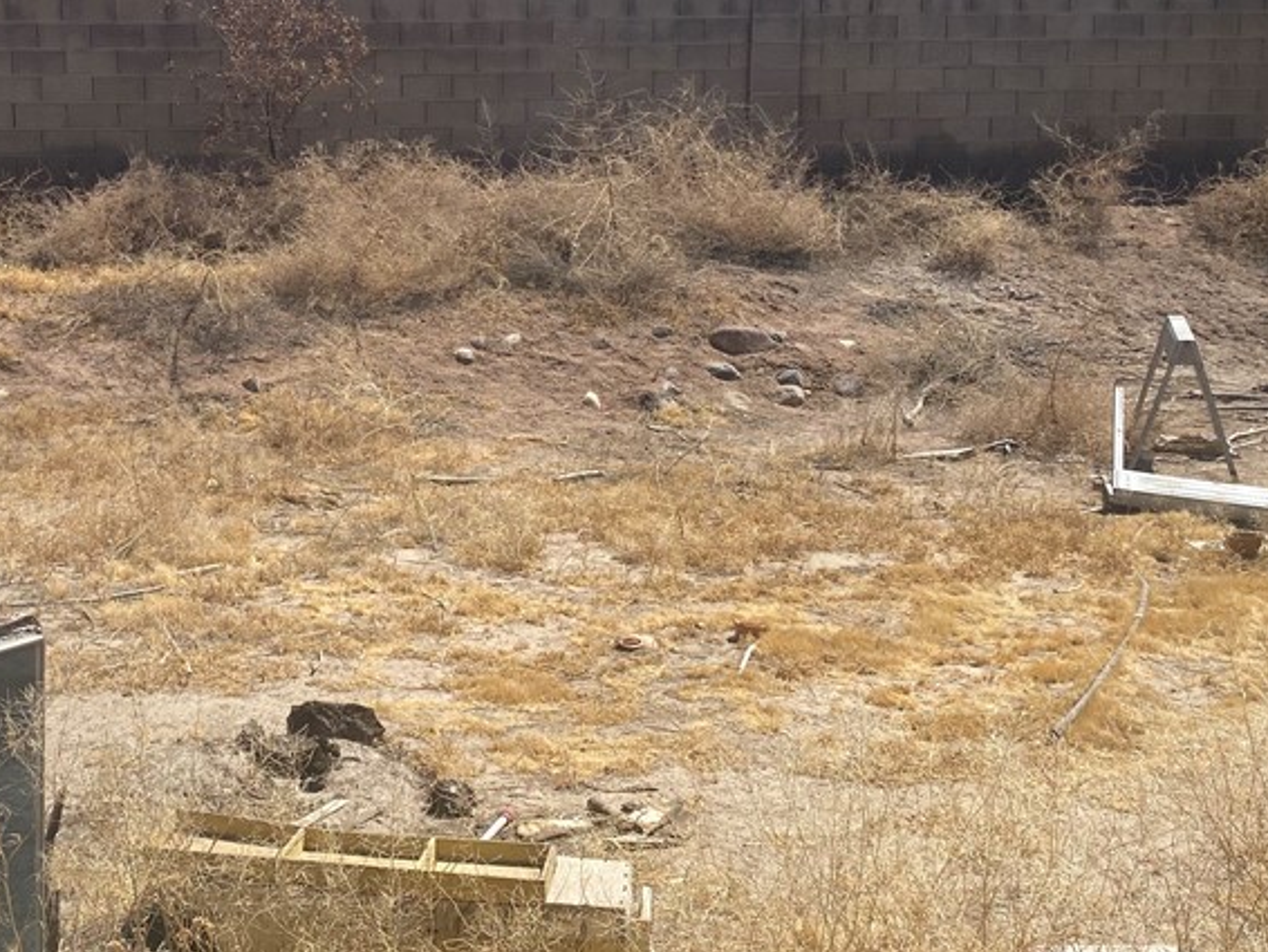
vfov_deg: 30.8
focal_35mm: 47
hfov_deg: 39.6
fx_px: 1722
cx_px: 365
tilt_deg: -8.8
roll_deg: +0.5
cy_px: 356
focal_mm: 4.25
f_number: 1.8
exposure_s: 1/2967
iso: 32
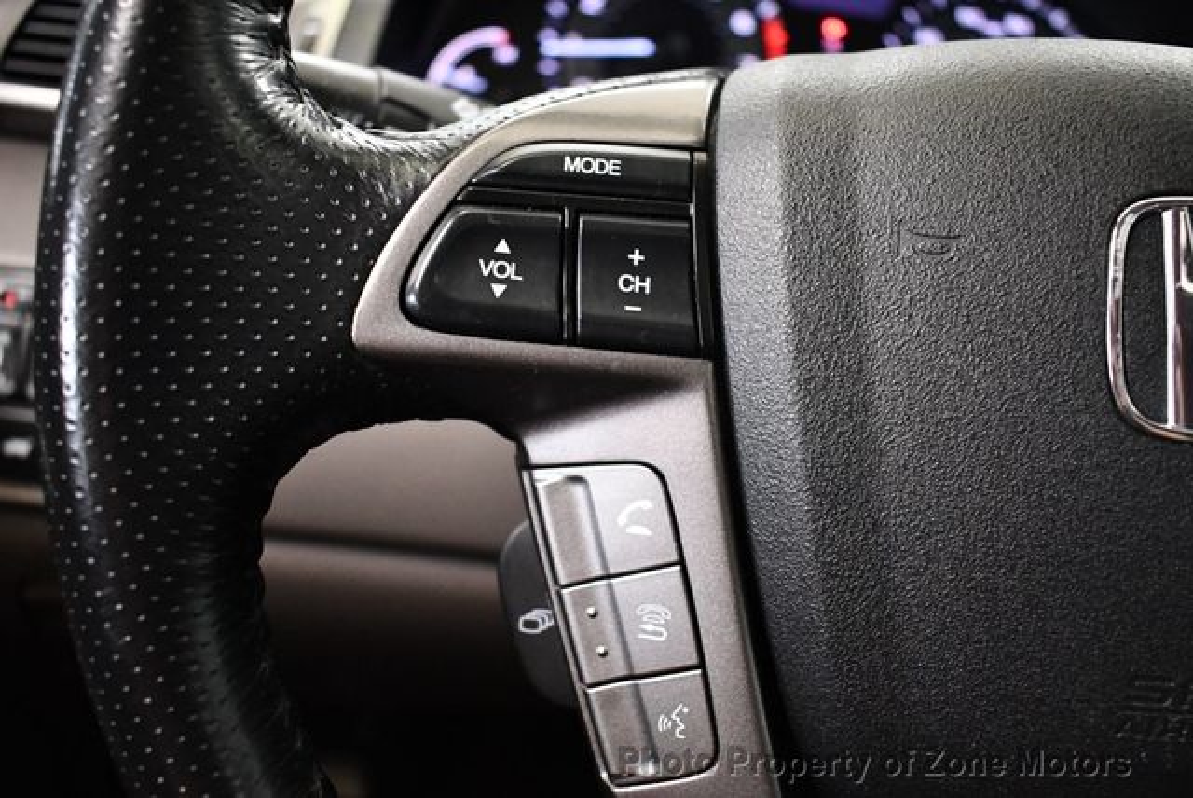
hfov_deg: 53.1
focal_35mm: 36
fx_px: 1194
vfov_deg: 36.9
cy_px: 399
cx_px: 596
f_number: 3.5
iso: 3200
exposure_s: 1/60
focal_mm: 18
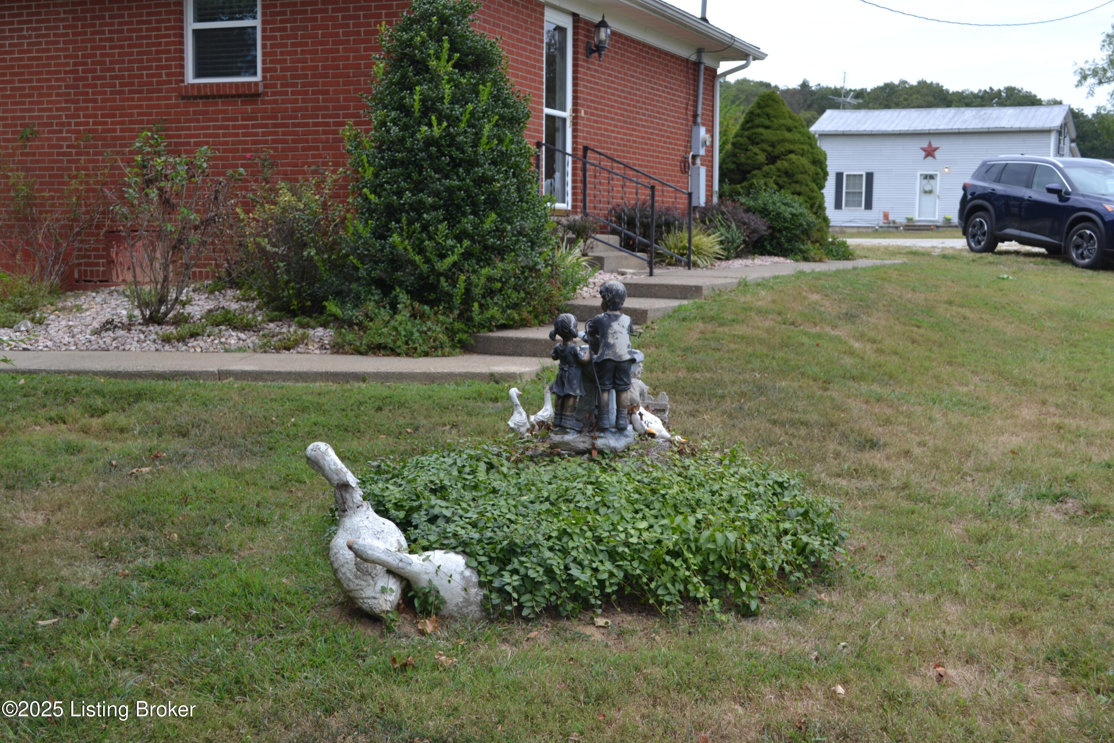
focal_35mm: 48
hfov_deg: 41.1
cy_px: 372
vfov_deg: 28.1
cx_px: 557
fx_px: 1485
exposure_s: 1/125
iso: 100
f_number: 5.6
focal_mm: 32
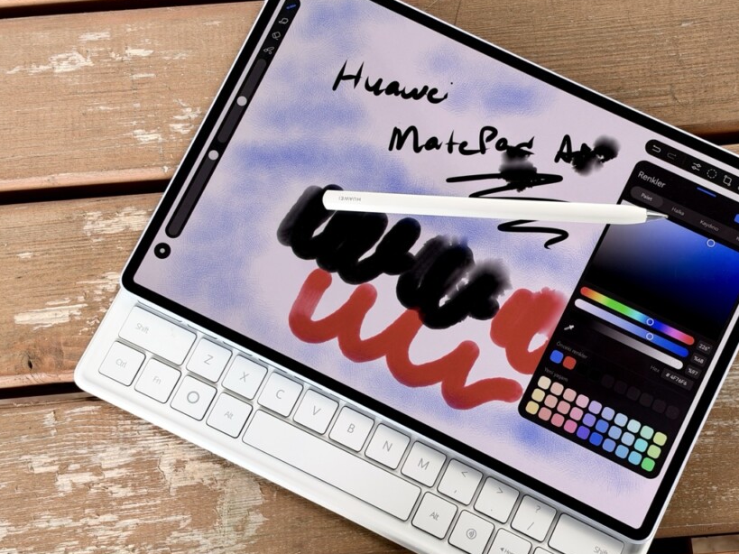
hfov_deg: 32.1
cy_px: 299
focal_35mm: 60
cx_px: 448
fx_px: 1281
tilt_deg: -77.1
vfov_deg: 24.4
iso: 50
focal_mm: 6.93
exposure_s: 1/123
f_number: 1.8
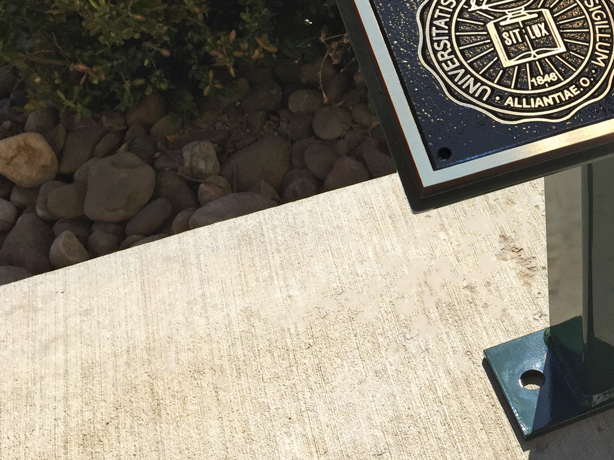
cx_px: 594
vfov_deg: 24.6
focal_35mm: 59
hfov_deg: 30.7
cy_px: 130
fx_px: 1047
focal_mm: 4.15
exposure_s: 1/1799
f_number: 2.2
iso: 32
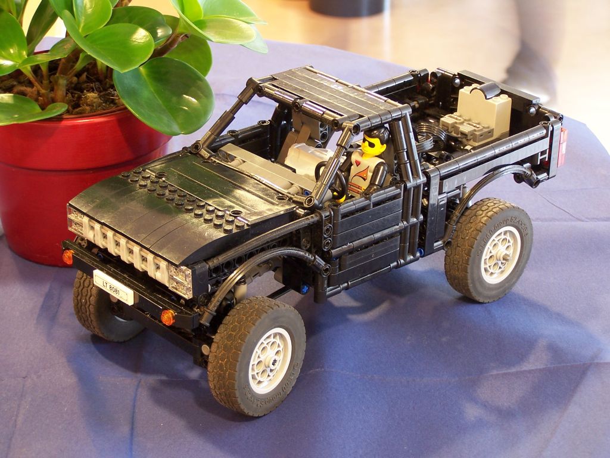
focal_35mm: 82
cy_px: 229
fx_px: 1445
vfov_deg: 18.0
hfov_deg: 23.8
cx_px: 305
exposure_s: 1/2
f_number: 3.2
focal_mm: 13.7
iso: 80
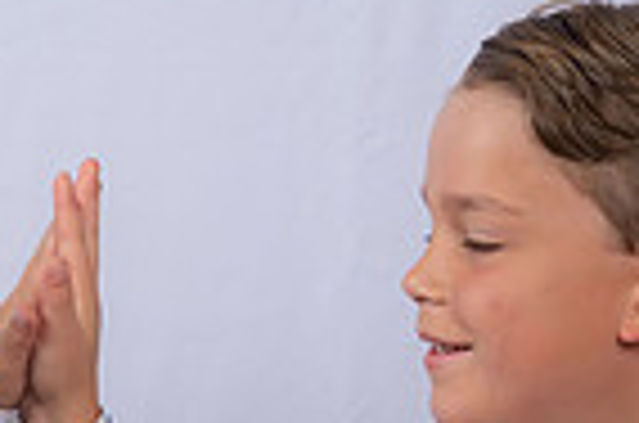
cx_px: 158
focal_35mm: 225
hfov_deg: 9.2
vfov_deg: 6.0
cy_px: 621
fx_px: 3985
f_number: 8
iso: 250
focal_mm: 55
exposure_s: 1/160
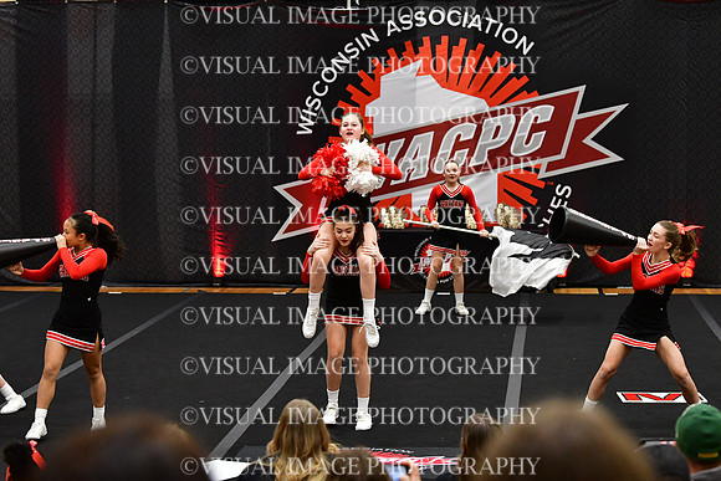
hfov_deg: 19.5
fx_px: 2103
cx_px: 360
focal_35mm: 105
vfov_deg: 13.0
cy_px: 240
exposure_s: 1/500
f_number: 3.5
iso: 4000
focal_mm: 70
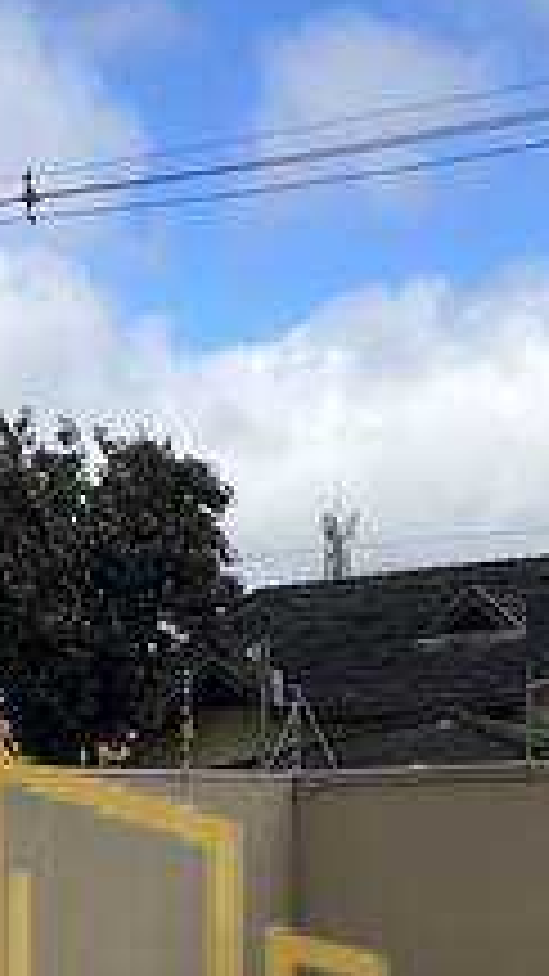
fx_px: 1968
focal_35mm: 76
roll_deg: +0.7
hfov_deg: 15.7
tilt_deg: -14.6
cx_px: 45
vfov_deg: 23.6
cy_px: 1363
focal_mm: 2.22
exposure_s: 1/1319
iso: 50
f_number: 2.2
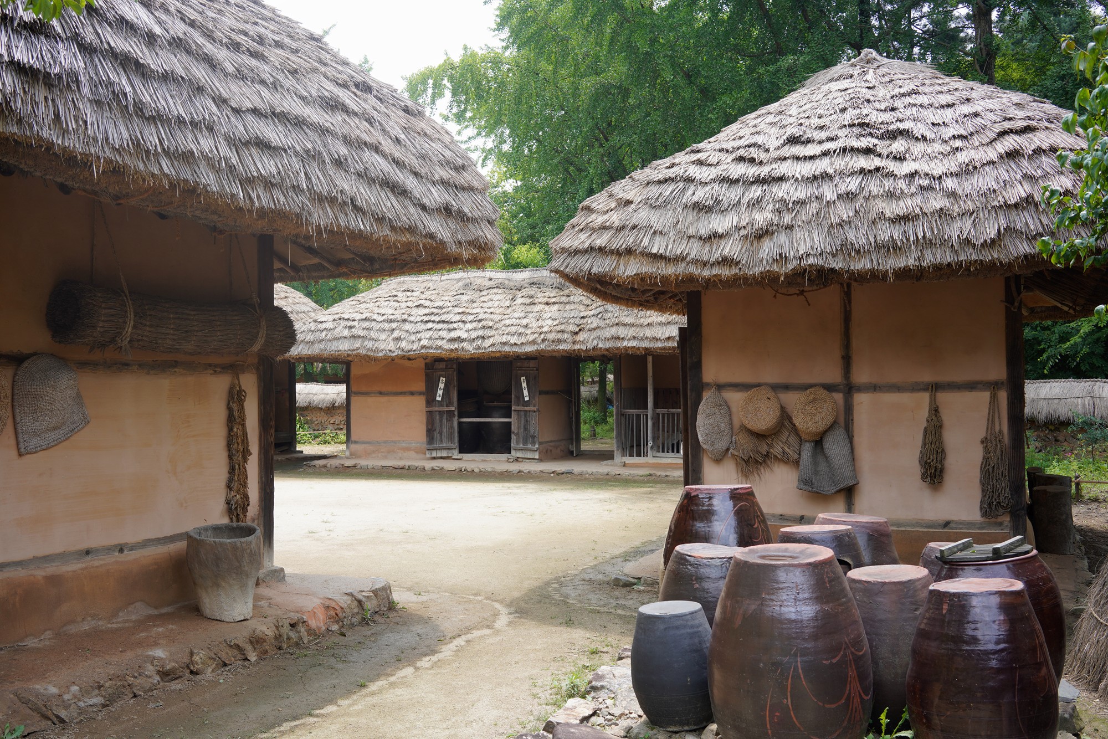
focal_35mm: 35
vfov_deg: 37.9
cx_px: 554
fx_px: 1077
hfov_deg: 54.4
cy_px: 370
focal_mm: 35
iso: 200
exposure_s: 1/100
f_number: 9
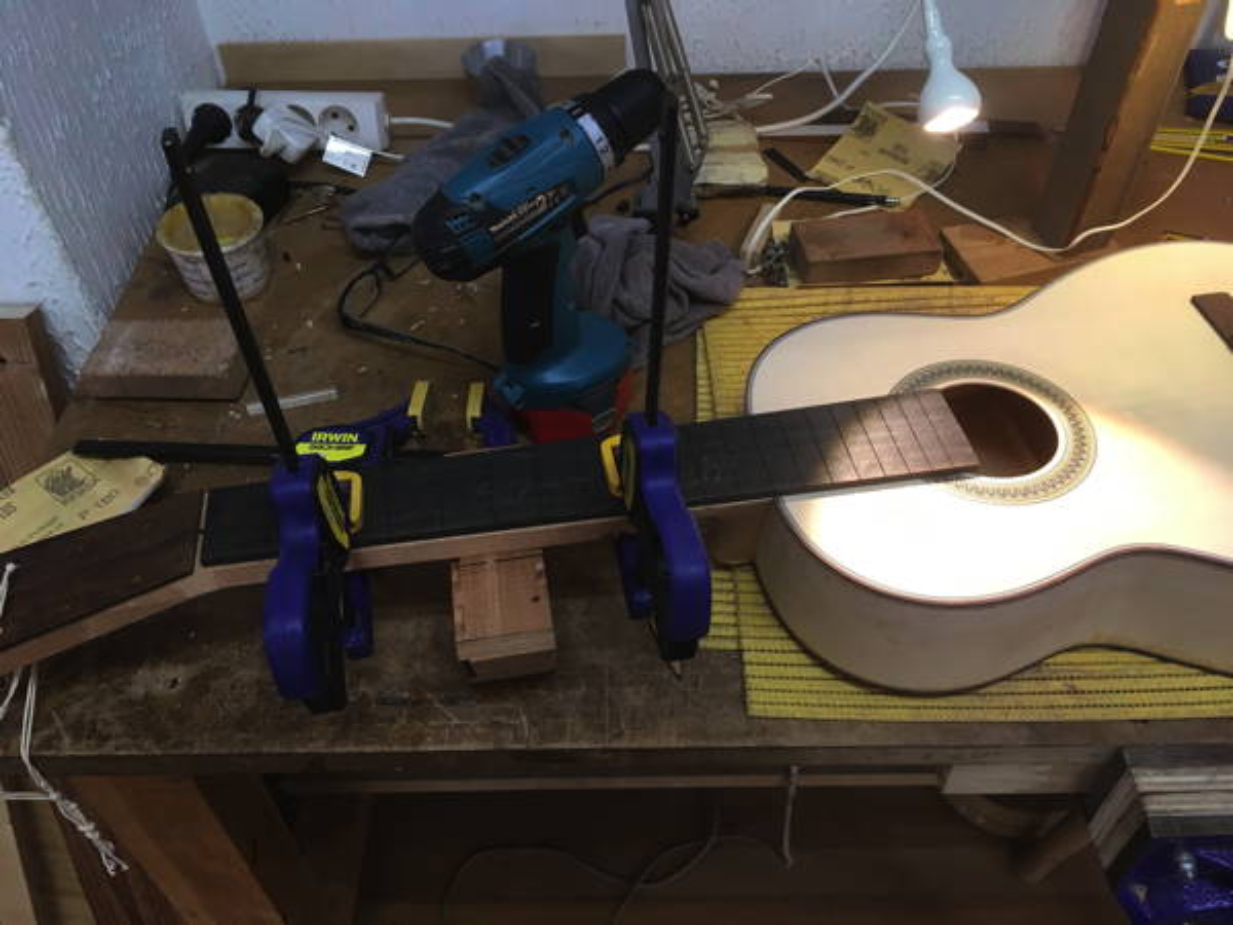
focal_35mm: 29
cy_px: 462
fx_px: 1033
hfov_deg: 61.7
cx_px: 616
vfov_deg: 48.2
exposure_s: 1/33
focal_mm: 4.15
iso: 40
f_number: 2.2
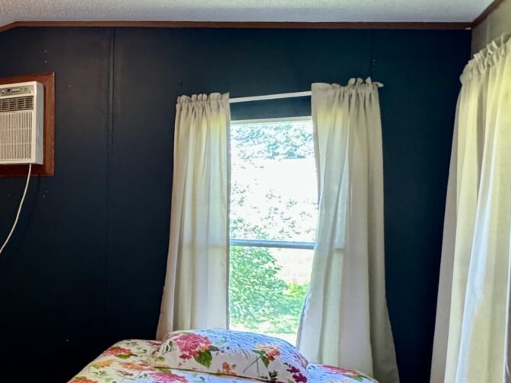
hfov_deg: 36.2
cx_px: -103
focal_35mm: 40
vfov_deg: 35.9
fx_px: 590
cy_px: 225
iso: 500
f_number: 2.2
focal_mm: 2.22
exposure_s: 1/60
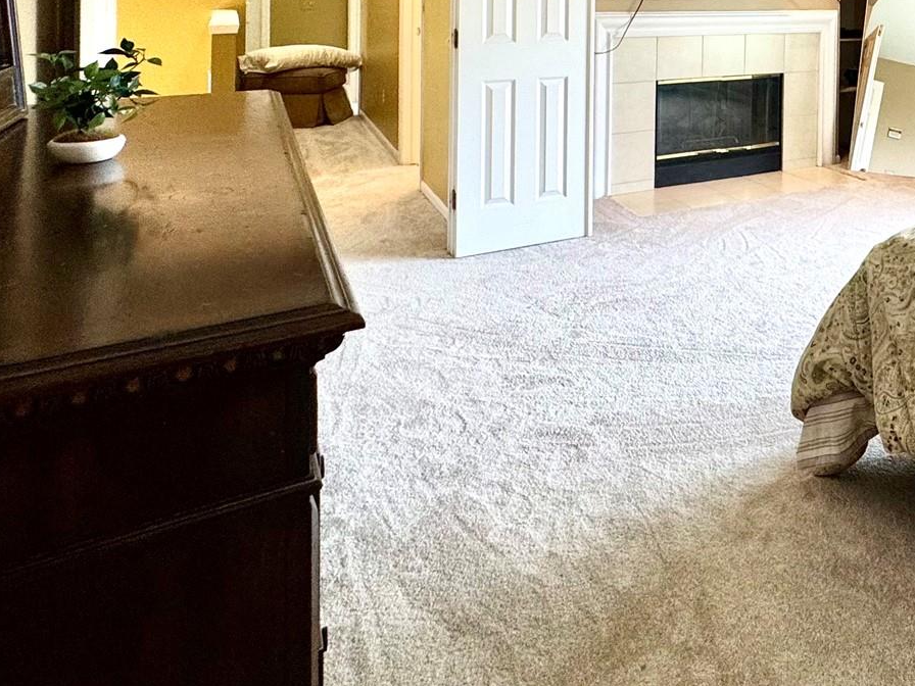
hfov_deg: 48.2
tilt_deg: -0.9
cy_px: -13
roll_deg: -1.8
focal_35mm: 32
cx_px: 889
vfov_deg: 38.7
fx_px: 846
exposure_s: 1/120
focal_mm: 2.22
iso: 100
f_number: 2.2
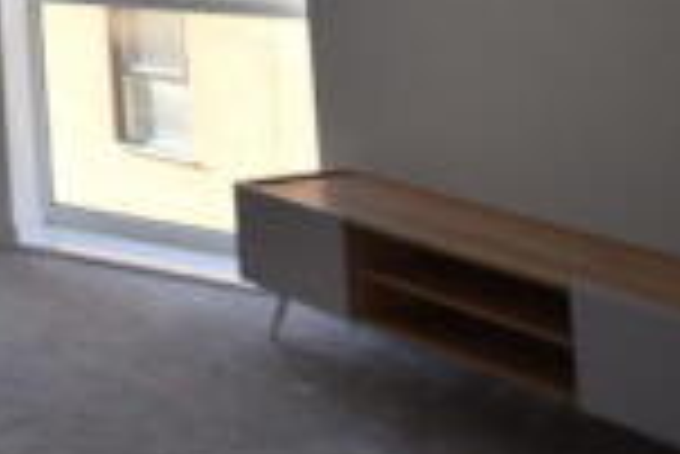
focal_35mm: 65
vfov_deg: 17.9
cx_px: -639
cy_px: -294
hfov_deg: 19.5
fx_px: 1229
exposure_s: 1/125
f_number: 5.6
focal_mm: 10
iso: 450
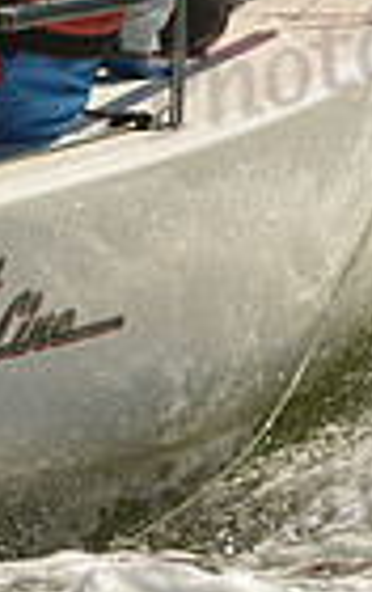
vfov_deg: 1.9
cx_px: -76
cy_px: -129
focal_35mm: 1098
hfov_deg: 1.2
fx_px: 17738
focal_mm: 260
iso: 500
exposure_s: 1/1000
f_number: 11
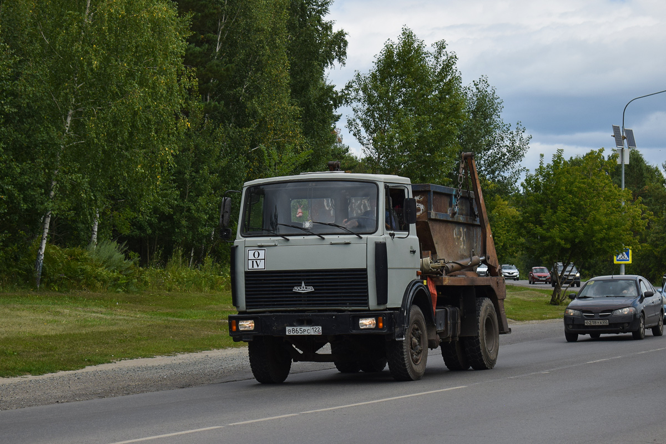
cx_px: 333
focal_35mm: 82
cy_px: 222
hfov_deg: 24.6
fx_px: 1526
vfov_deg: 16.6
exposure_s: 1/1250
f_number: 6.3
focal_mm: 55
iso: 200
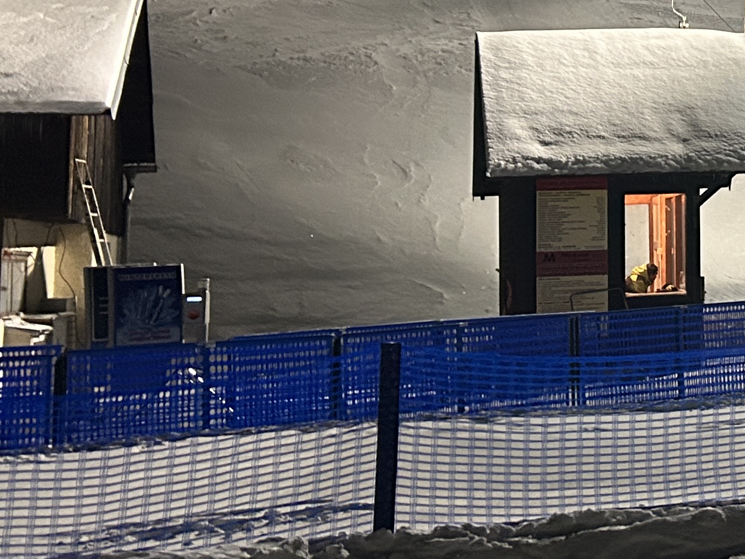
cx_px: 1026
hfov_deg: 21.1
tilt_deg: +6.4
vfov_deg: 17.7
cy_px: 54
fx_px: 1765
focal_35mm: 82
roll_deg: +1.1
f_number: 1.5
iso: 400
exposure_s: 1/33
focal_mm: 5.7
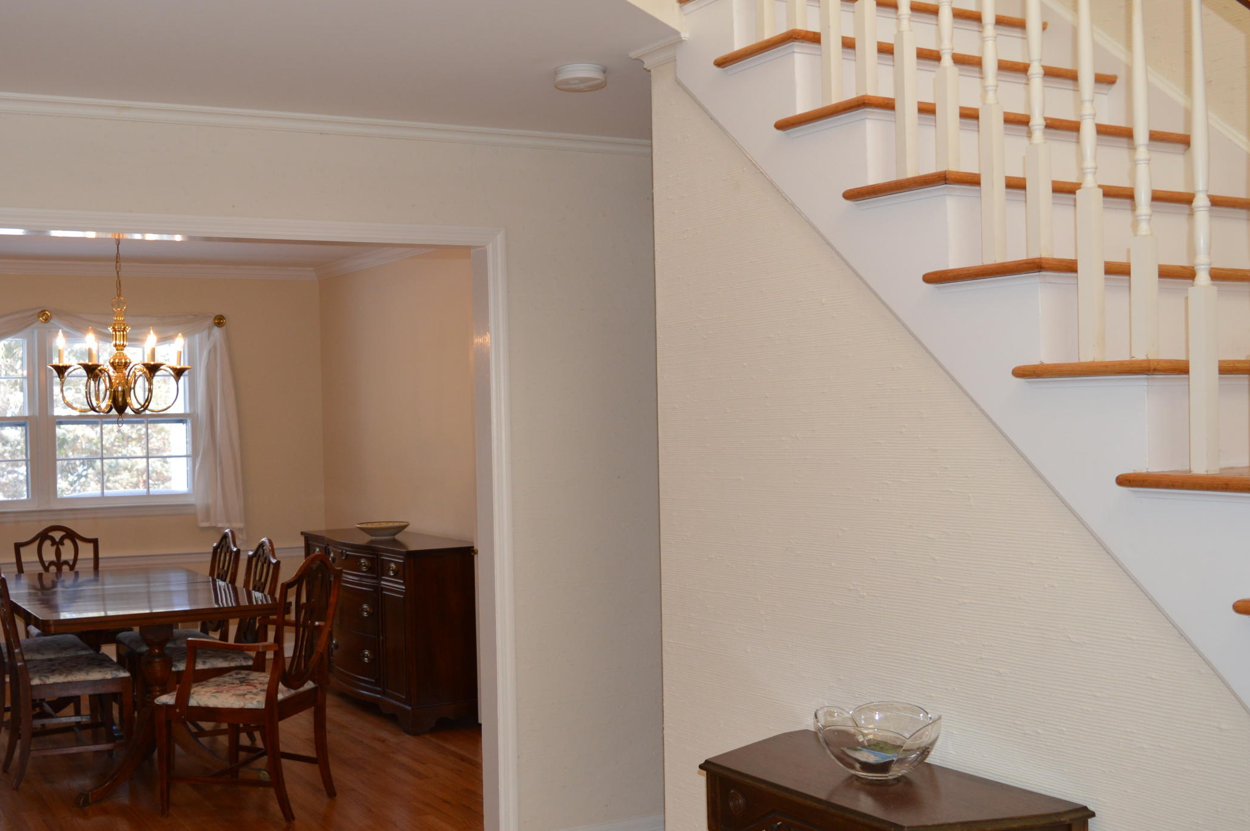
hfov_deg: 49.2
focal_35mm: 39
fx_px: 1353
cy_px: 453
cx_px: 491
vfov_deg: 34.1
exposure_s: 1/125
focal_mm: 18
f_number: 4
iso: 320
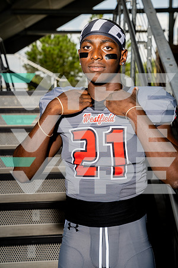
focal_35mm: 67
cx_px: 89
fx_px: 497
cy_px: 134
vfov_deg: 30.1
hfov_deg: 20.3
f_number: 6.3
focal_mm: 67
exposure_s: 1/250
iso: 100
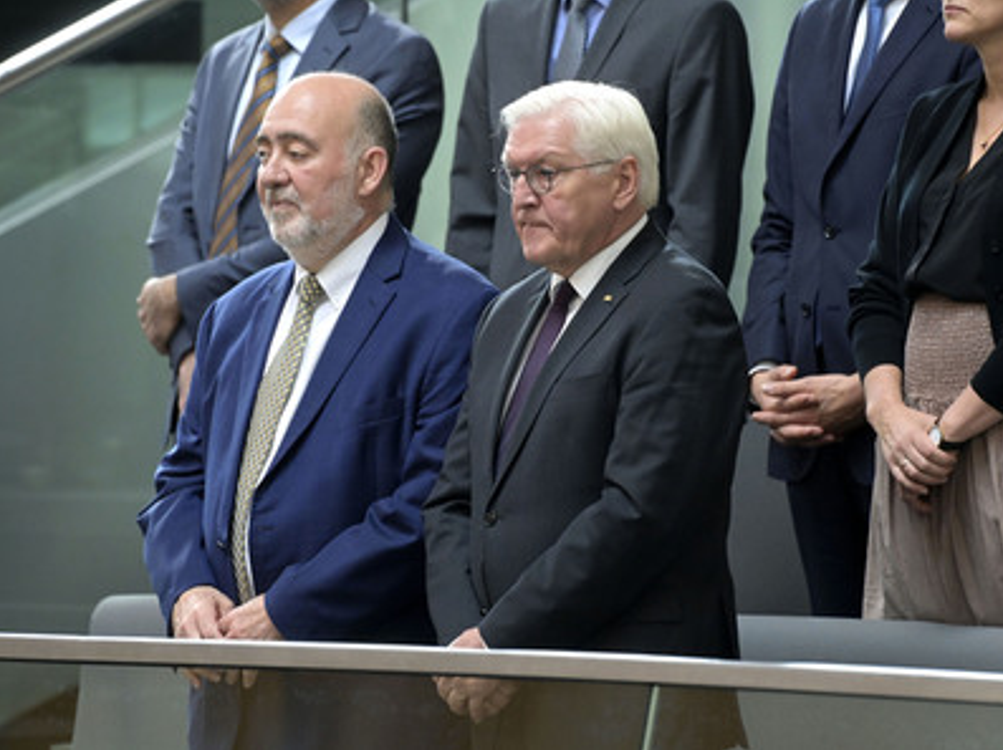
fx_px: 12651
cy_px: 376
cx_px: 504
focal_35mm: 437
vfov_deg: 3.4
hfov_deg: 4.5
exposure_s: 1/200
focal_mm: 400
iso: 8000
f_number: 5.6
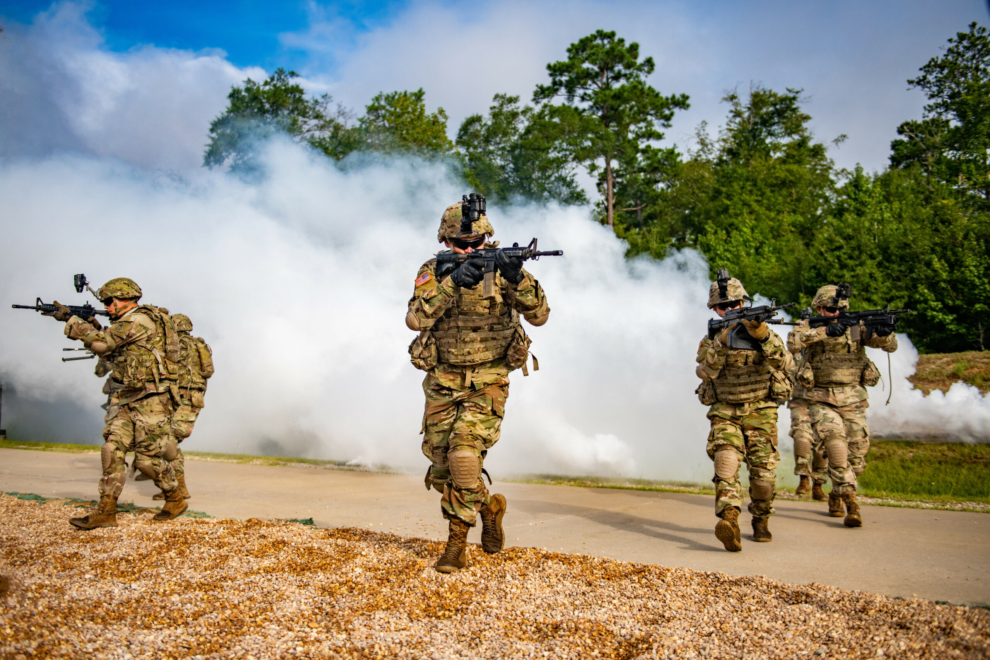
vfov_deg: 38.9
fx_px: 935
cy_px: 330
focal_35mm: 34
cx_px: 495
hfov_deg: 55.8
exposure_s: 1/8000
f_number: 2.8
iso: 200
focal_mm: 34
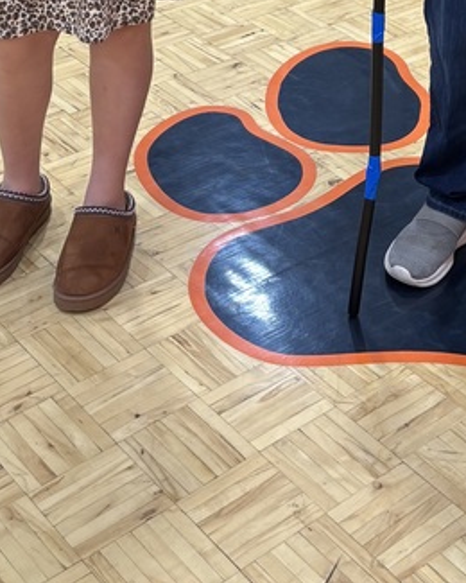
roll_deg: -1.3
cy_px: -246
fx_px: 1379
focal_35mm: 80
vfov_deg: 20.9
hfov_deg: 19.1
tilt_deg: -12.6
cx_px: 326
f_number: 1.6
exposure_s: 1/60
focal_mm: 5.96
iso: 100
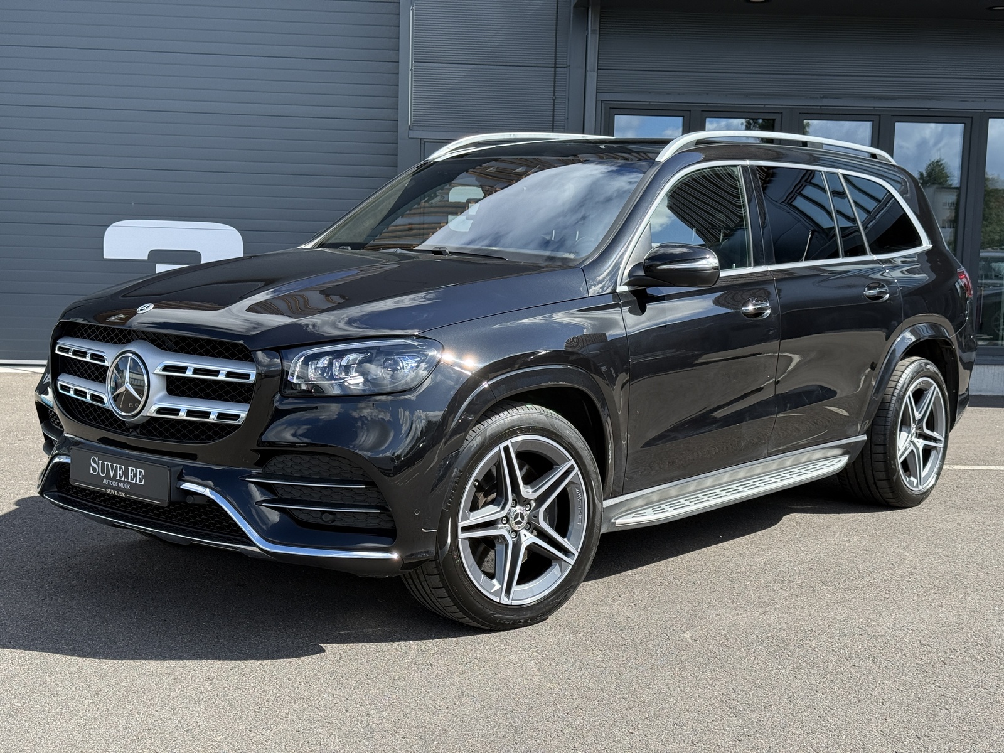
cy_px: 376
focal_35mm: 48
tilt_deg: -5.6
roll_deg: -1.5
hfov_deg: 39.7
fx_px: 1392
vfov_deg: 30.3
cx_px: 502
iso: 64
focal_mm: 6.76
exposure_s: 1/1403
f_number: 1.78
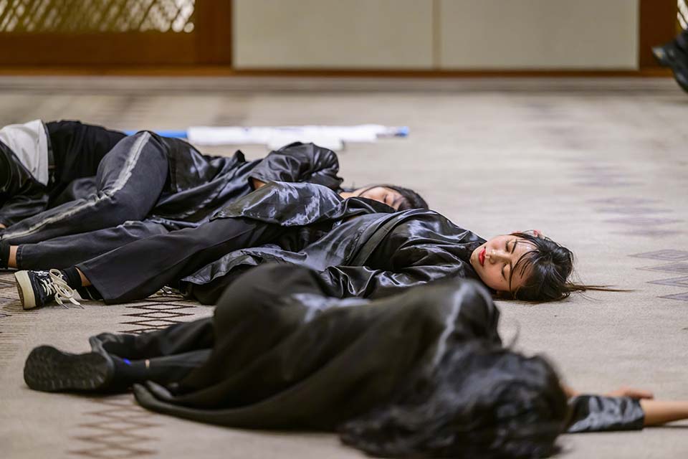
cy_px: 230
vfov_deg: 8.9
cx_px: 344
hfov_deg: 13.2
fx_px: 2962
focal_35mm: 155
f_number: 2.8
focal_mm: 155
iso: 2200
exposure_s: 1/200
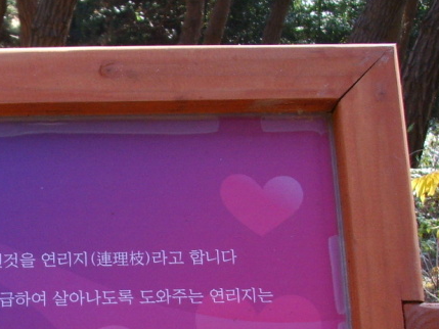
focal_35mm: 93
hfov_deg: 20.2
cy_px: 337
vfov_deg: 15.6
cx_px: -29
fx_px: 1180
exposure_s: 1/60
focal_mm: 6.6
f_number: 3.5
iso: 100
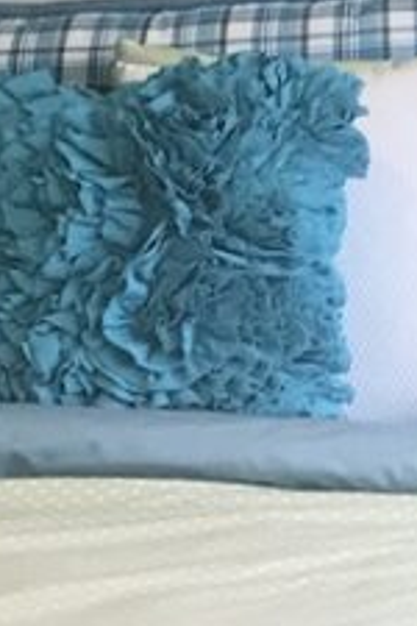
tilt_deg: -12.8
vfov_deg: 10.3
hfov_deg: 6.4
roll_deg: +0.2
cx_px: 1215
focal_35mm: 199
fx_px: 3457
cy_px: 520
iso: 32
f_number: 1.8
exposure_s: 1/60
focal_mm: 3.99
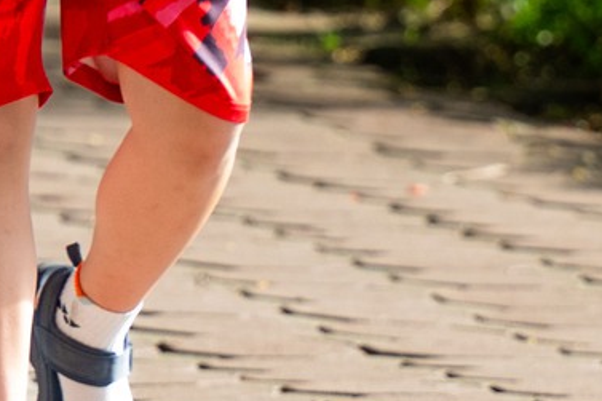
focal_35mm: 1114
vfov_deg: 1.2
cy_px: -382
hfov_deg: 1.9
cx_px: -161
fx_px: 18620
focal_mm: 140
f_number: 3.2
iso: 400
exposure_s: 1/400
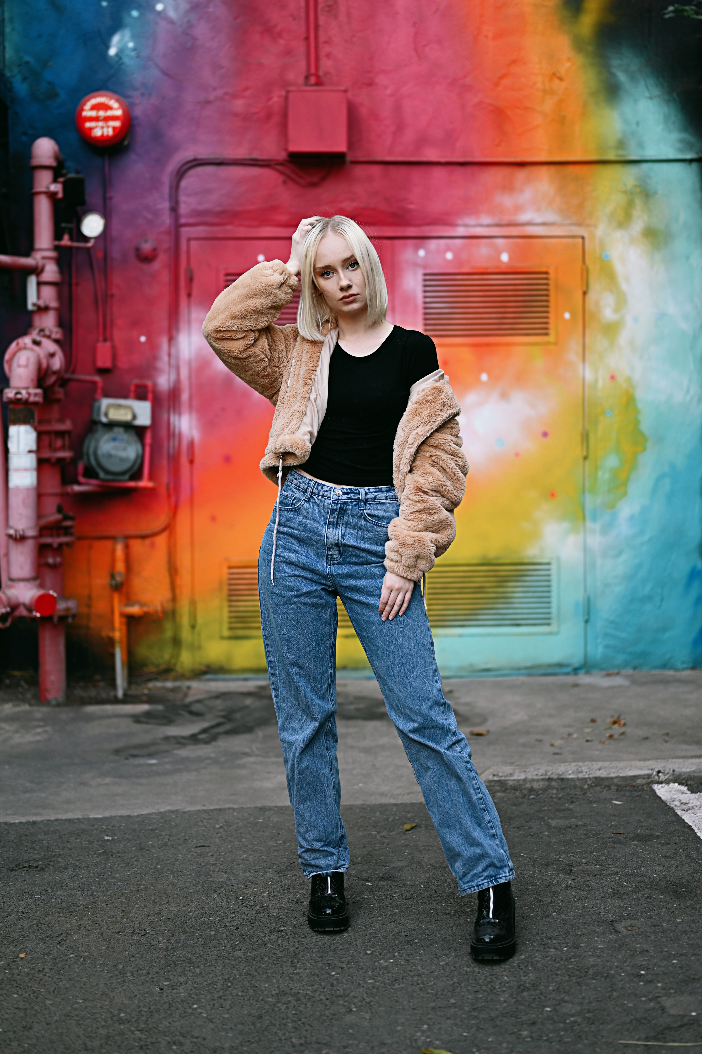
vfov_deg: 39.6
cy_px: 527
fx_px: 1462
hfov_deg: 27.0
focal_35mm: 50
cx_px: 351
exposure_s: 1/160
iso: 100
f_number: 1.8
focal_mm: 50
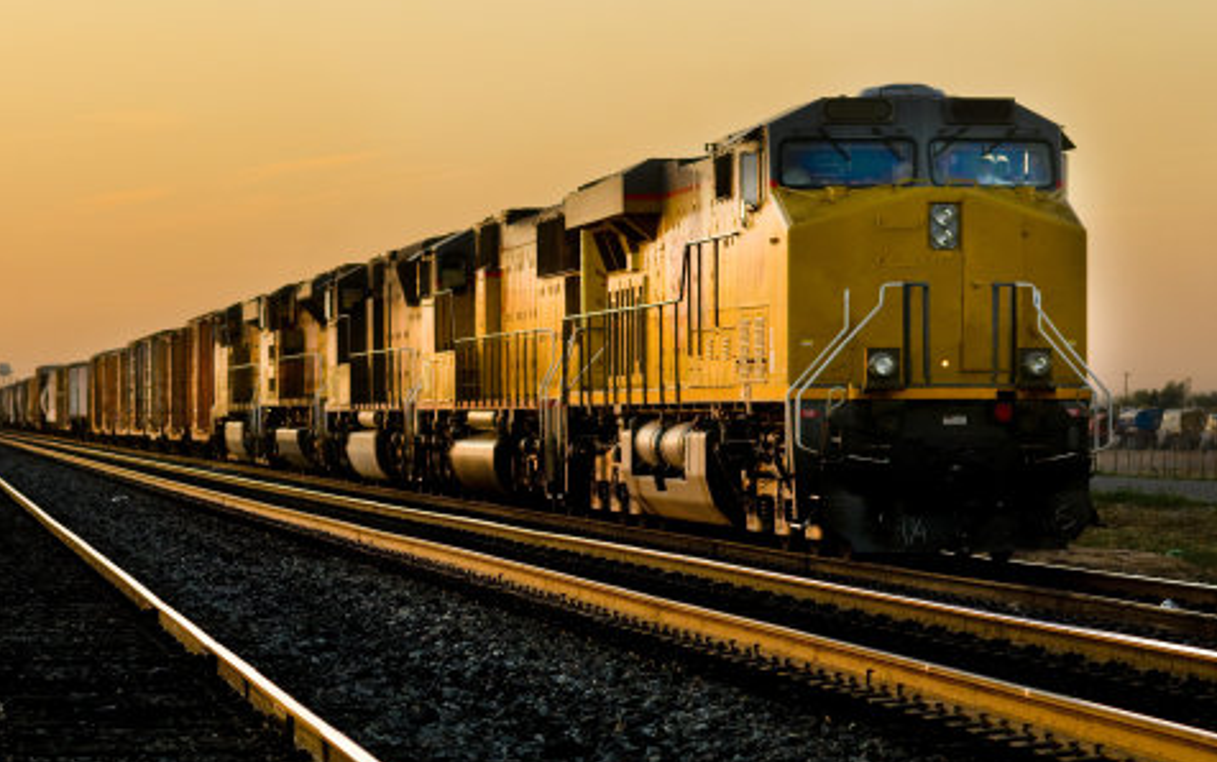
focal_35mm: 167
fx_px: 5530
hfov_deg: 12.5
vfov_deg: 7.9
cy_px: 355
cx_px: 447
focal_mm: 85
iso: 200
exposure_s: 1/320
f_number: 4.5
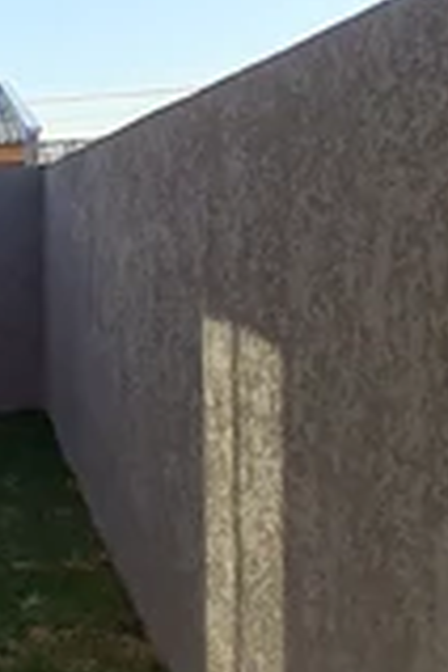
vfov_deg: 28.8
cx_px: -634
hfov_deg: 13.7
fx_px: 1307
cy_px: 344
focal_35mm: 70
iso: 50
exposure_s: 1/956
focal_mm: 1.74
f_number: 2.2
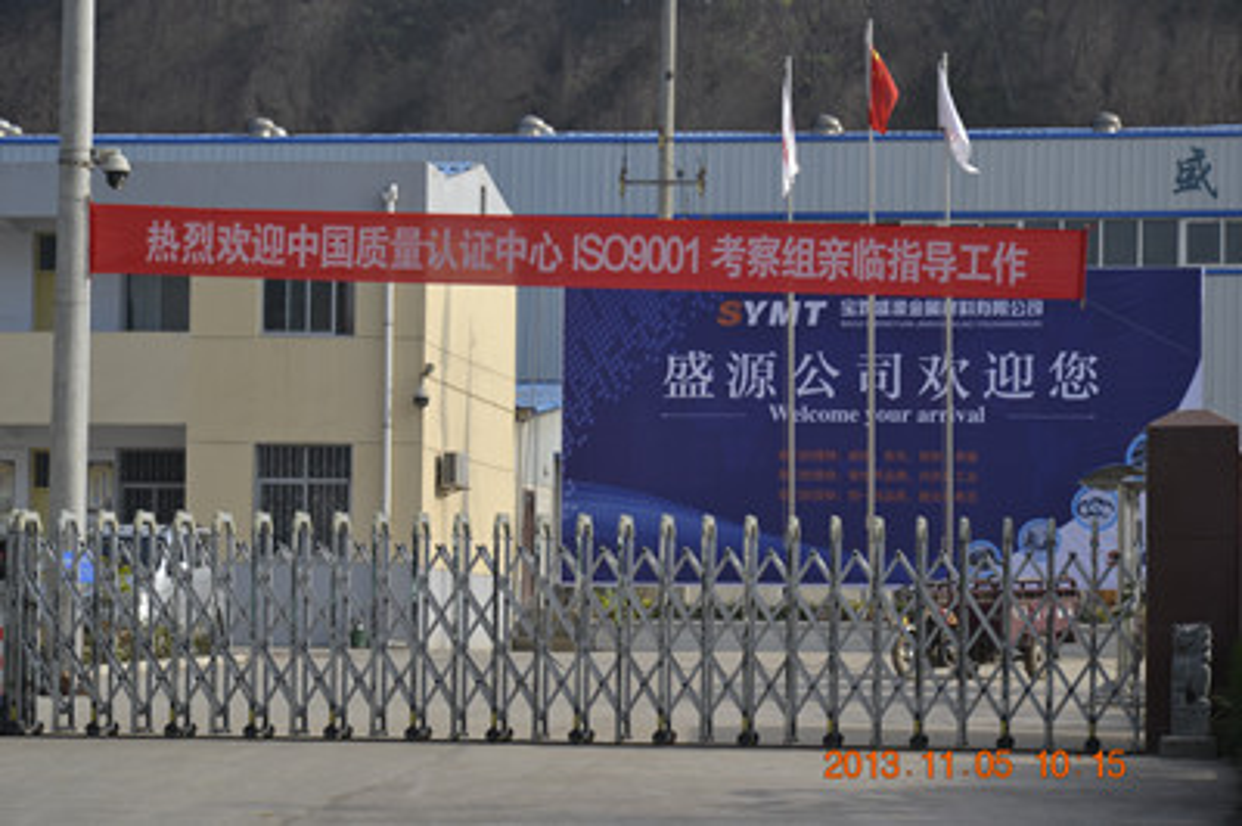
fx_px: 3878
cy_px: 413
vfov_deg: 12.2
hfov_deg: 18.2
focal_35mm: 112
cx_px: 621
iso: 100
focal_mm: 75
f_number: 8
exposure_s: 1/250
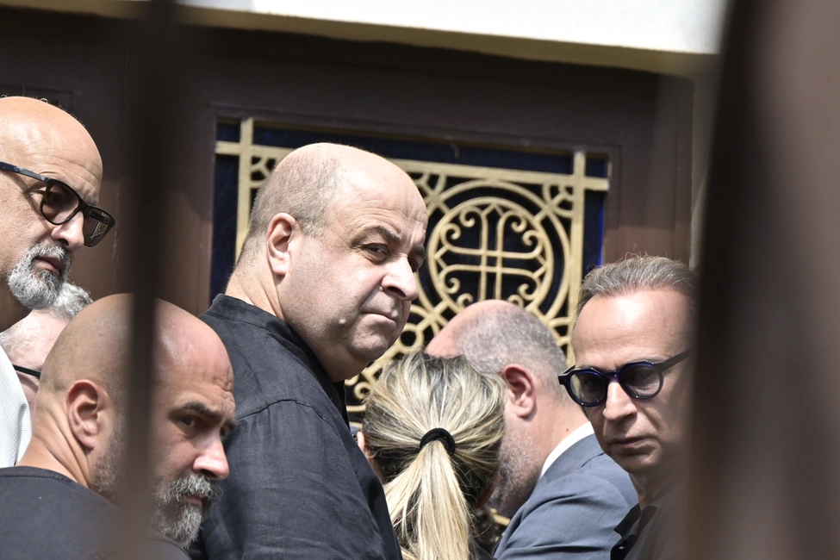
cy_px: 280
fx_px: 6999
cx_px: 420
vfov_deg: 4.6
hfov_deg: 6.9
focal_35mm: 300
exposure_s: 1/640
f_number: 8
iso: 400
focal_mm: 200
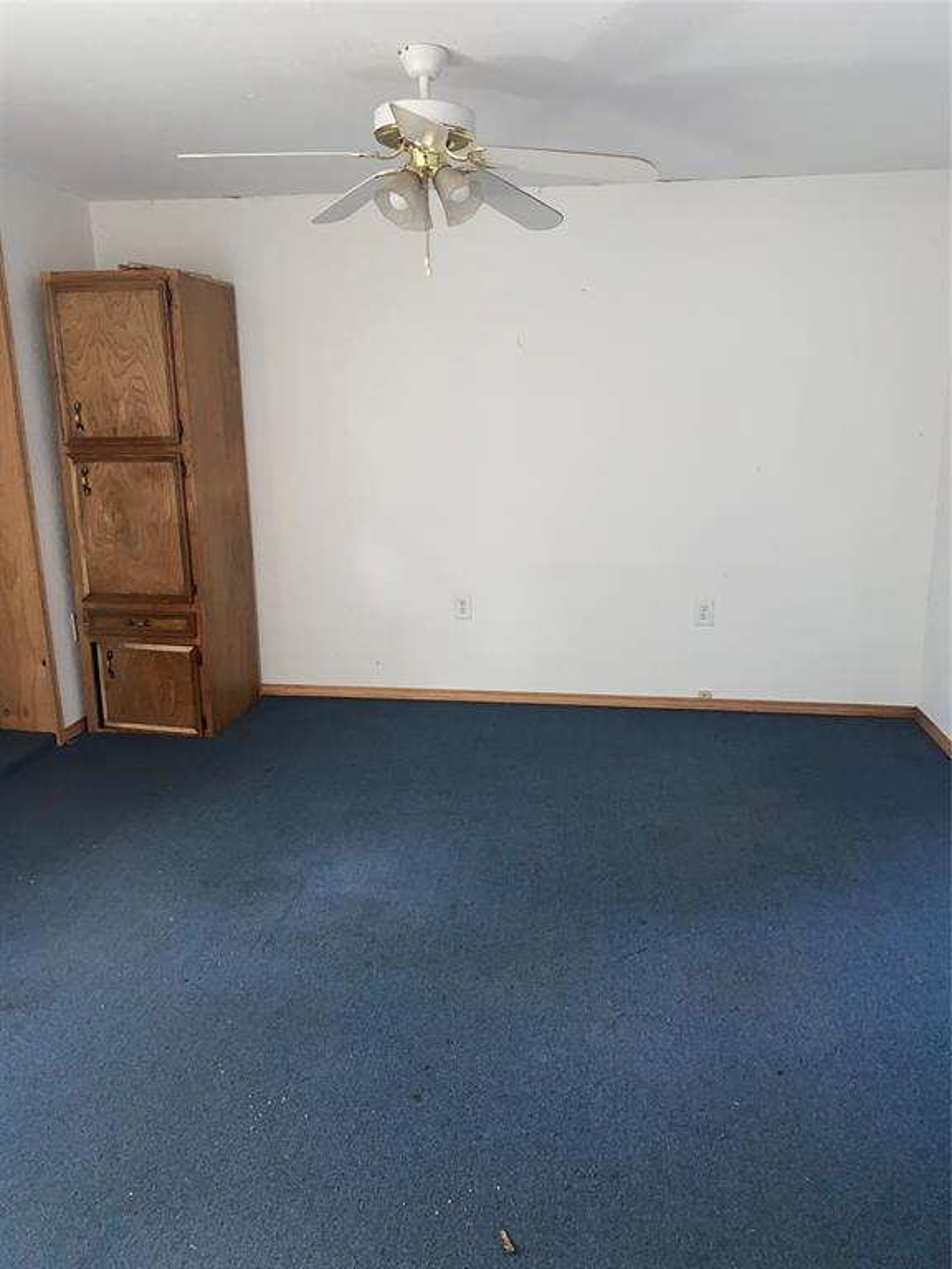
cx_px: 476
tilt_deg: -12.0
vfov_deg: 67.3
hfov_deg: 53.1
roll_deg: +0.2
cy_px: 634
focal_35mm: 26
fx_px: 953
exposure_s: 1/17
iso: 125
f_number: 1.8
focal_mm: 4.25
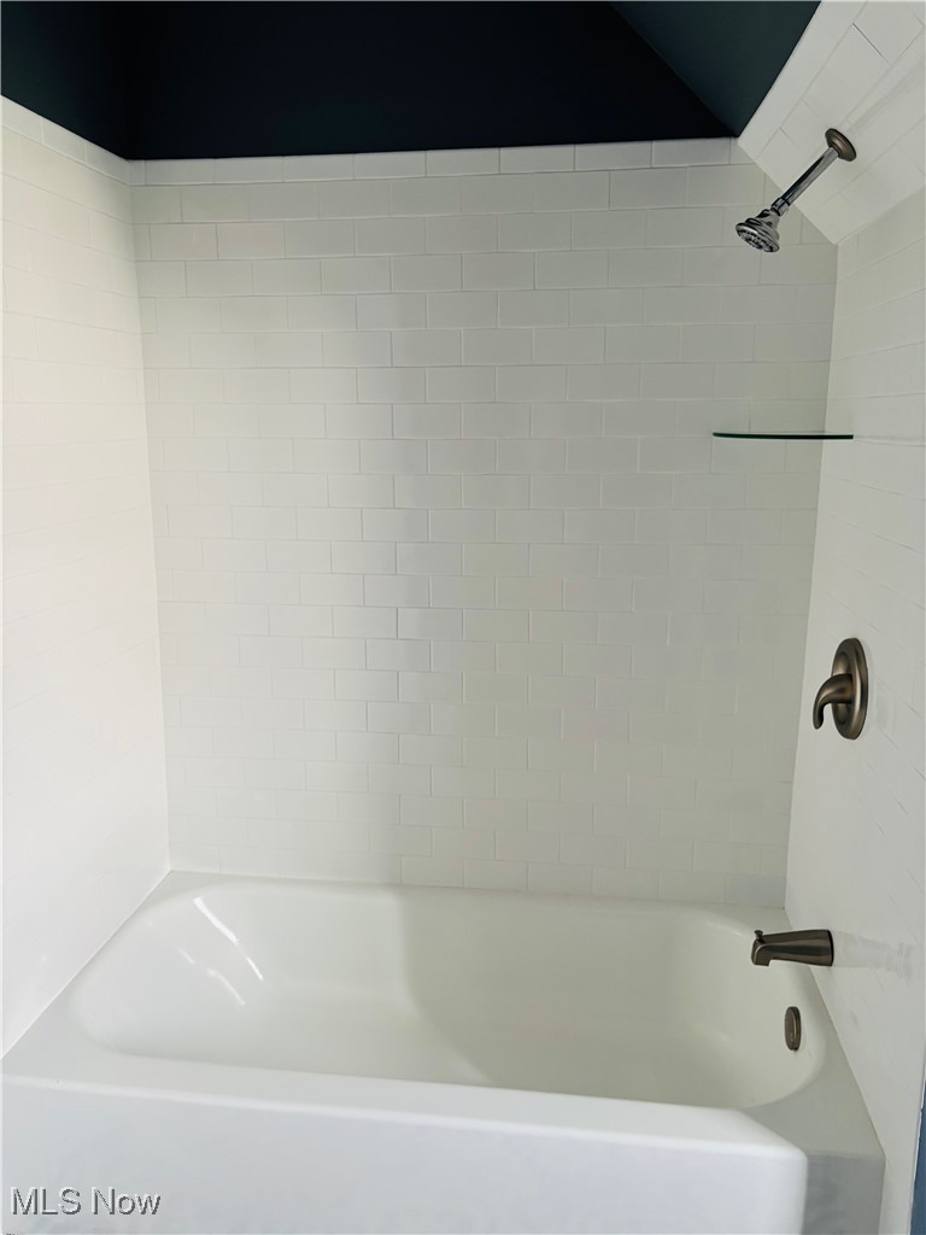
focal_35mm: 26
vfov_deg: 67.3
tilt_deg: -9.9
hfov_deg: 53.1
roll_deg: -1.8
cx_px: 463
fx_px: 927
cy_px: 618
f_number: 1.6
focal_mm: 5.96
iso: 125
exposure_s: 1/103
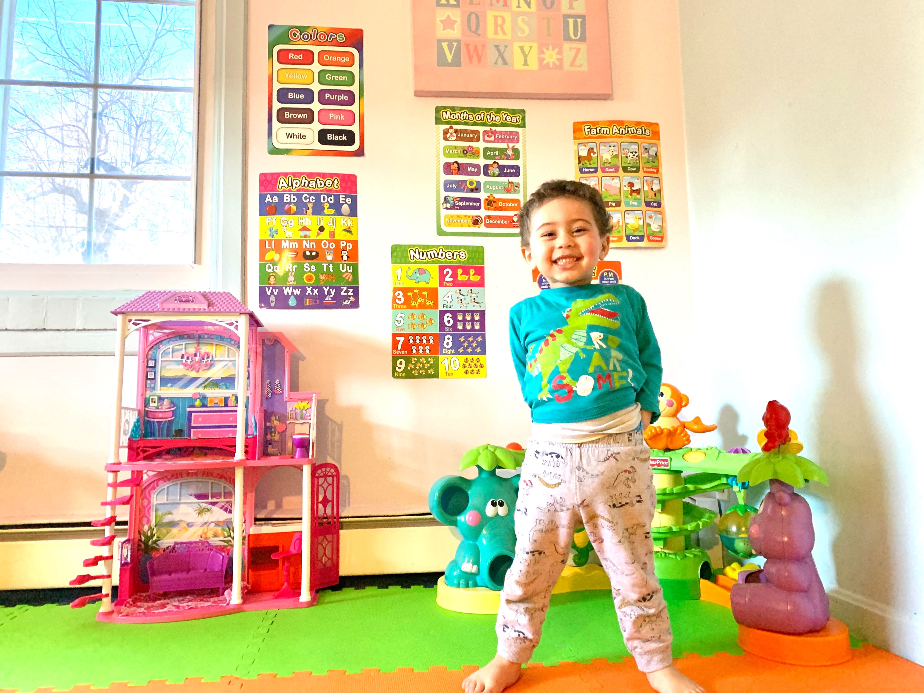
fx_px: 694
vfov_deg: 53.1
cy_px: 346
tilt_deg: +5.9
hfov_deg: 67.3
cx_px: 462
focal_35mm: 26
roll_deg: +1.7
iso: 400
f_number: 1.8
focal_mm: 4.25
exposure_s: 1/60
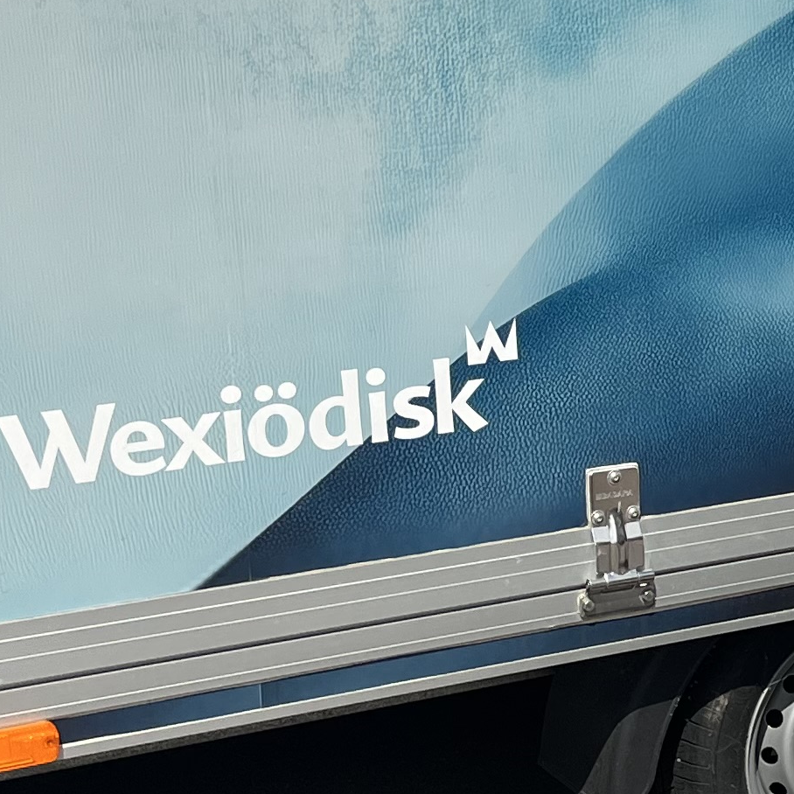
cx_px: 985
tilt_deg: -9.9
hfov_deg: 16.3
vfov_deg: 17.1
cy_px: 359
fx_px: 2647
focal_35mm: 102
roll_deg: +1.9
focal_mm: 5.1
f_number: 1.6
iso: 50
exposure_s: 1/6494
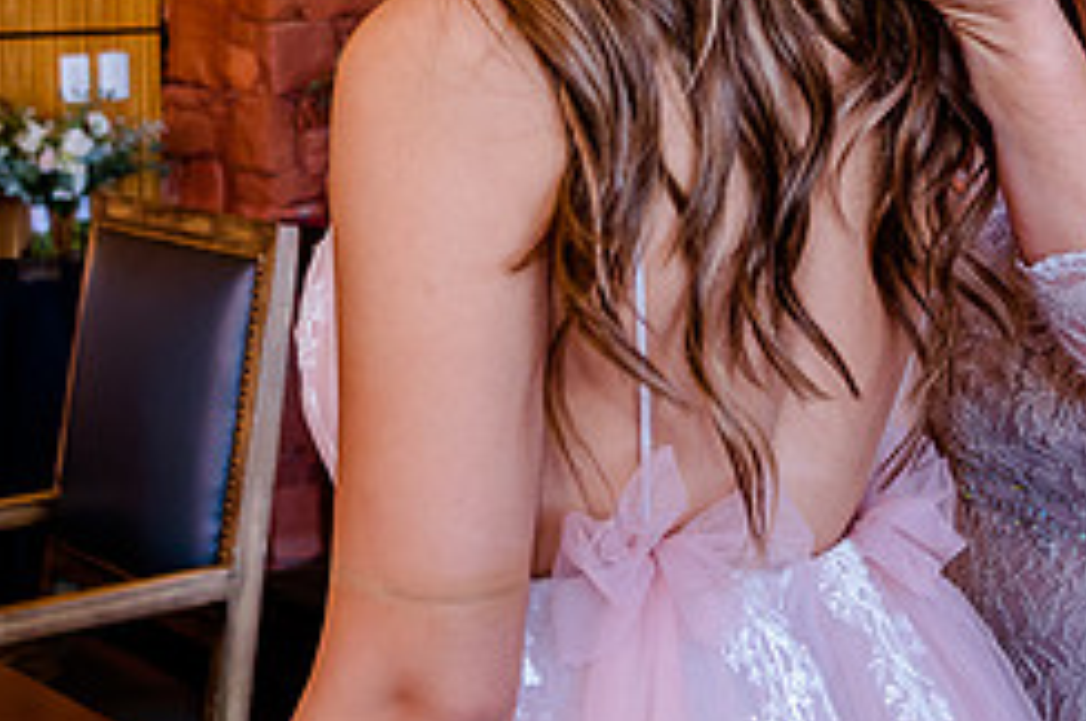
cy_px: -49
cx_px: 722
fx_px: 2380
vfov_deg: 16.8
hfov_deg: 25.6
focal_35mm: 79
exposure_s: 1/200
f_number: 4.5
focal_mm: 28
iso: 1600
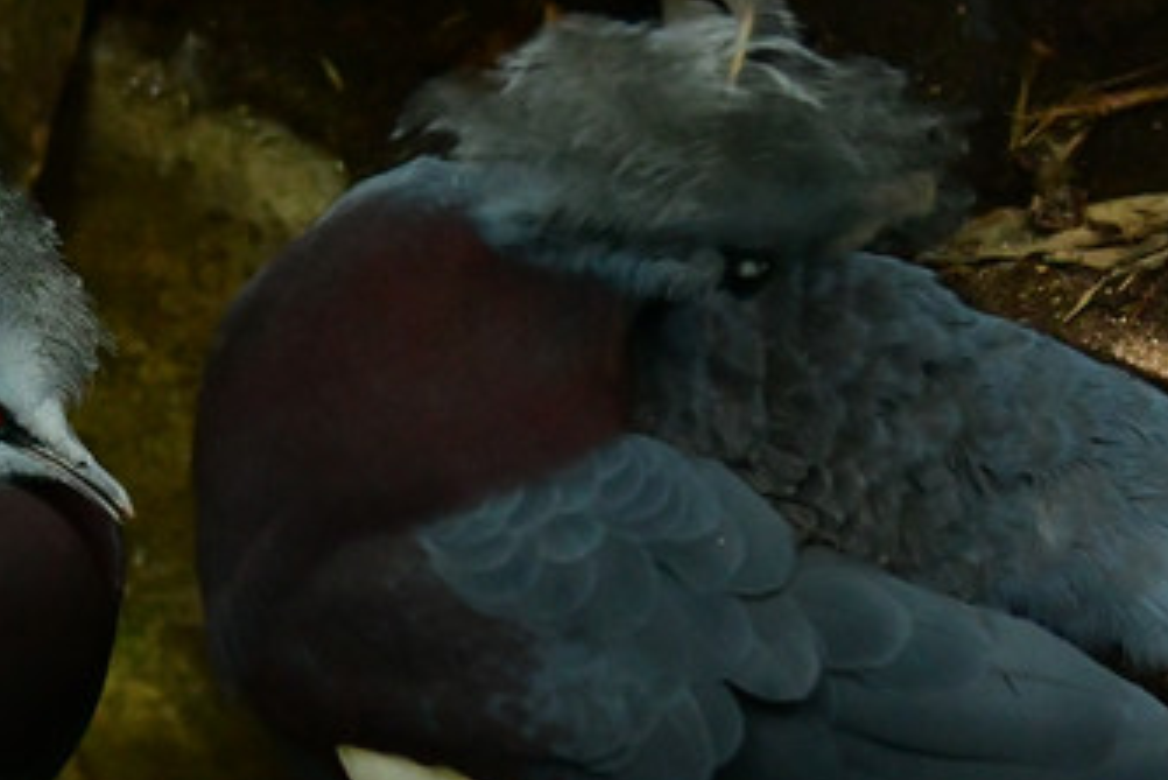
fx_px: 8698
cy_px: 628
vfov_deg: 5.1
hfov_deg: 7.7
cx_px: 52
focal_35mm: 268
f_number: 2.8
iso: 4000
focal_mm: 70
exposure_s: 1/1000
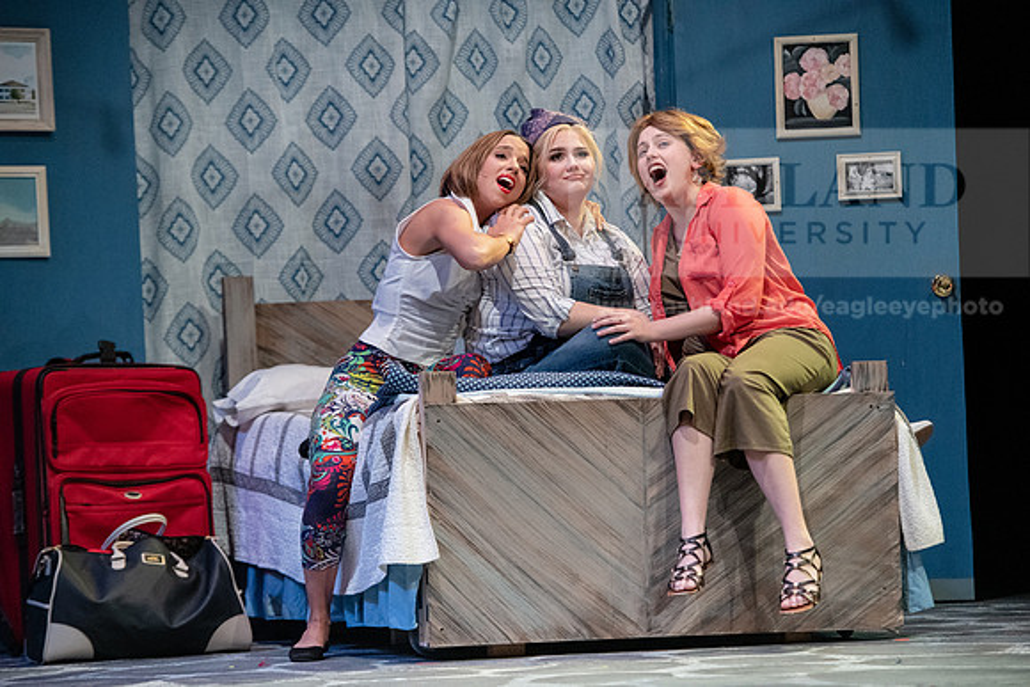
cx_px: 515
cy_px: 344
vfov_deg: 9.5
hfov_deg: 14.2
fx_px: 4149
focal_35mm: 145
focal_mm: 145
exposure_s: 1/320
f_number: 3.5
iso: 4000
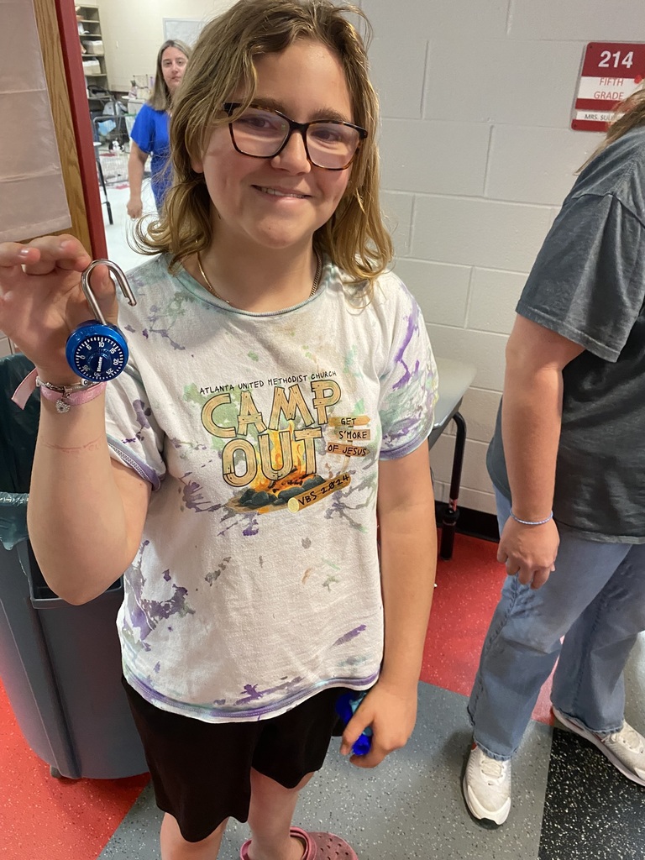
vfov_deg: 67.3
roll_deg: -0.7
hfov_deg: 53.1
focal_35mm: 26
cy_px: 430
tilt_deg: -28.9
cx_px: 322
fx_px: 646
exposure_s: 1/60
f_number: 1.8
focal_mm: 4.25
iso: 320
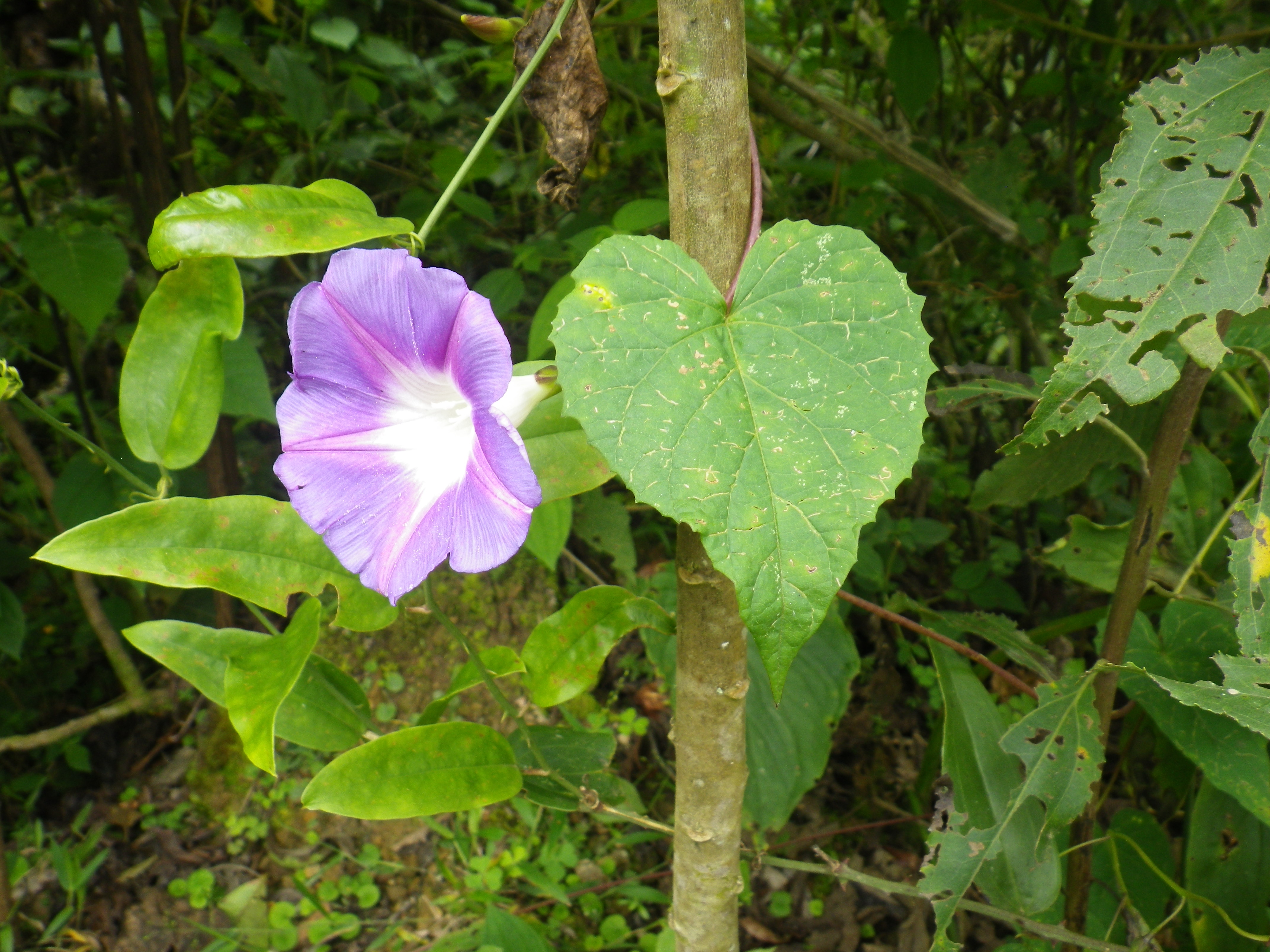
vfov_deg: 49.7
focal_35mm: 28
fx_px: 1027
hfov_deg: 63.4
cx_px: 635
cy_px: 476
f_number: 3.5
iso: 80
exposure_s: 1/80
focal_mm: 5
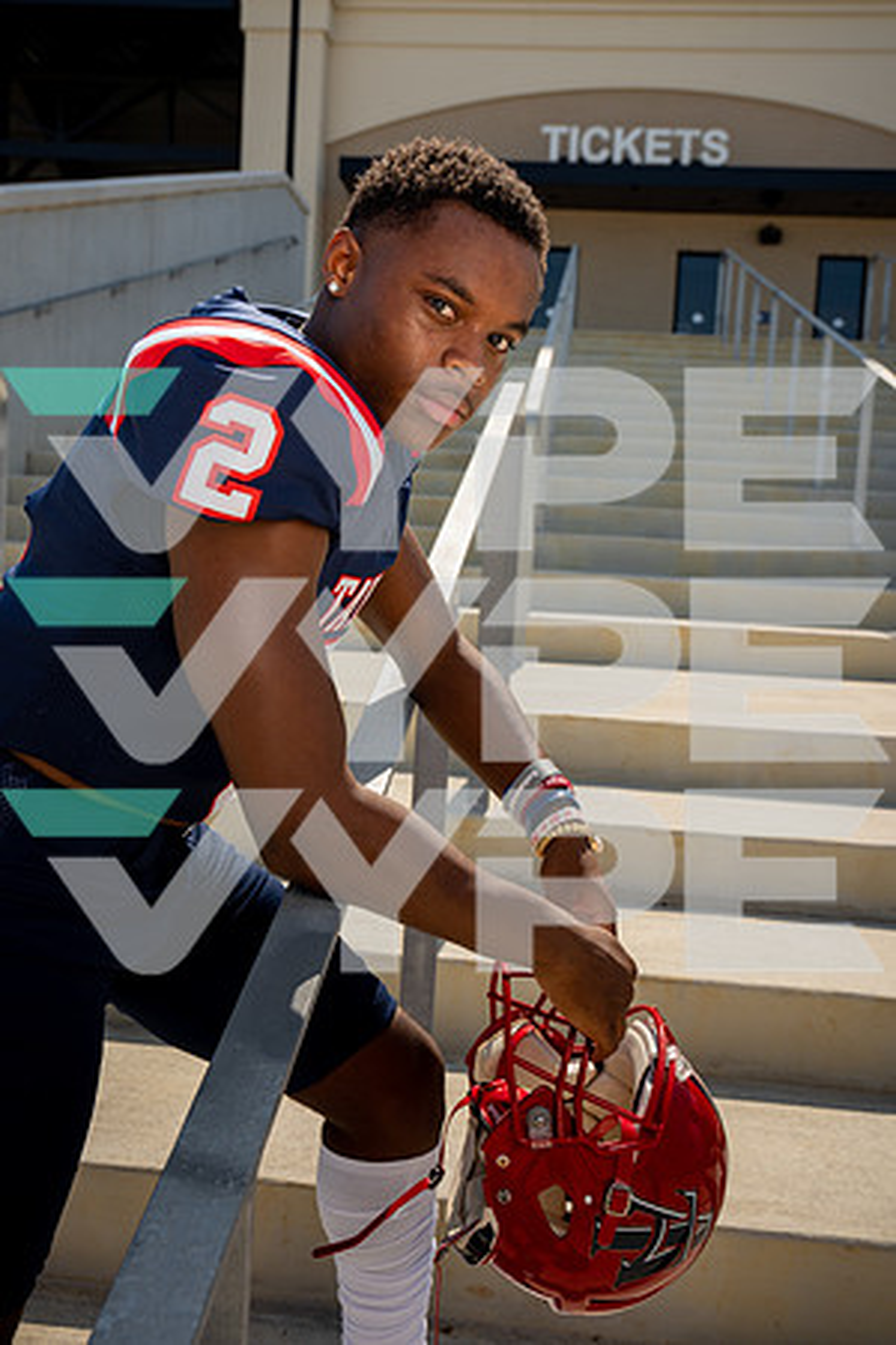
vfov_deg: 50.7
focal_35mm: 38
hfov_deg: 35.1
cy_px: 672
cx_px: 448
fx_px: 1419
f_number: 7.1
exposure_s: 1/320
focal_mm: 38
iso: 100
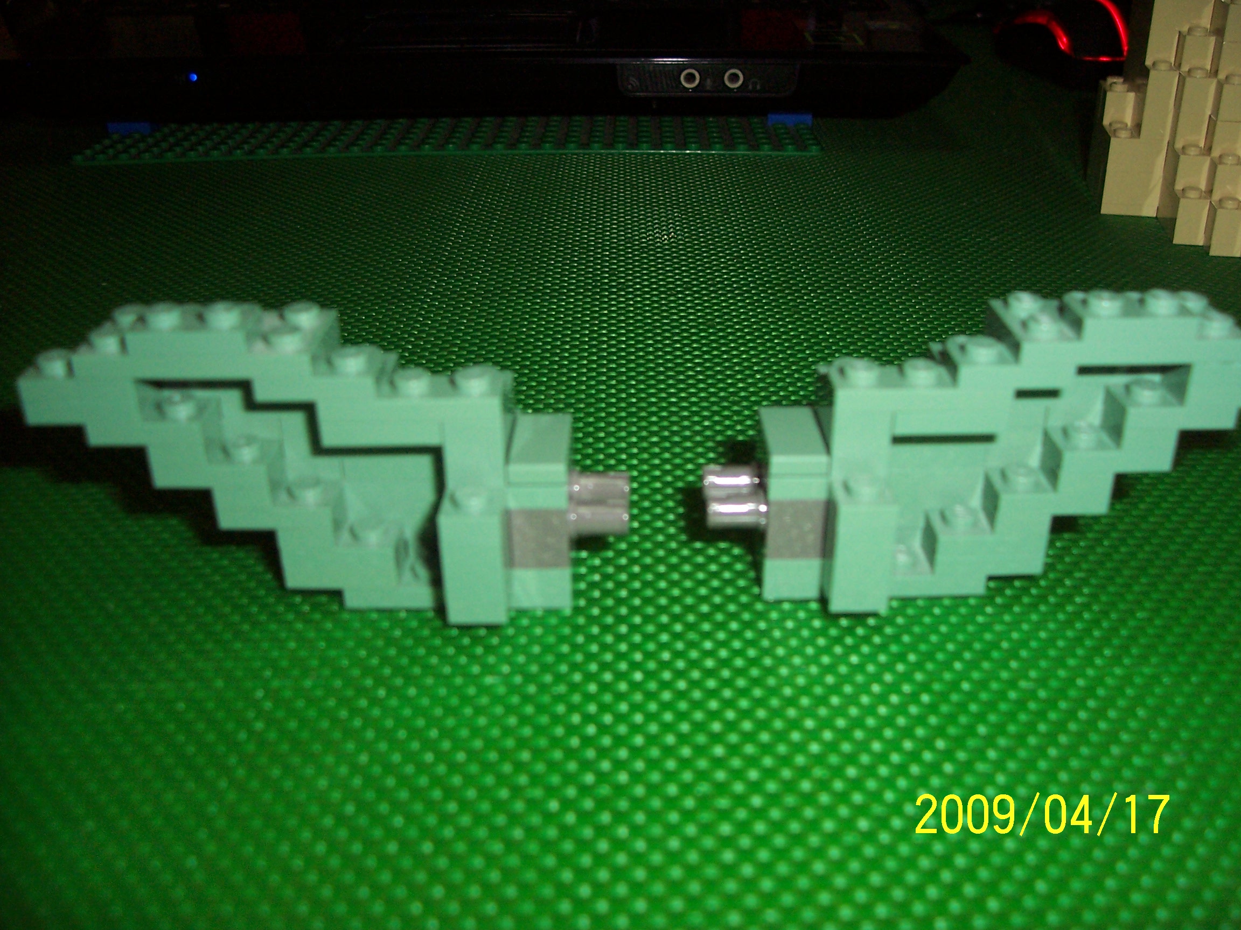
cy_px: 465
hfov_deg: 54.0
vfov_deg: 41.8
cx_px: 620
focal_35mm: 34
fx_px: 1219
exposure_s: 1/60
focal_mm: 5.6
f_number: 2.7
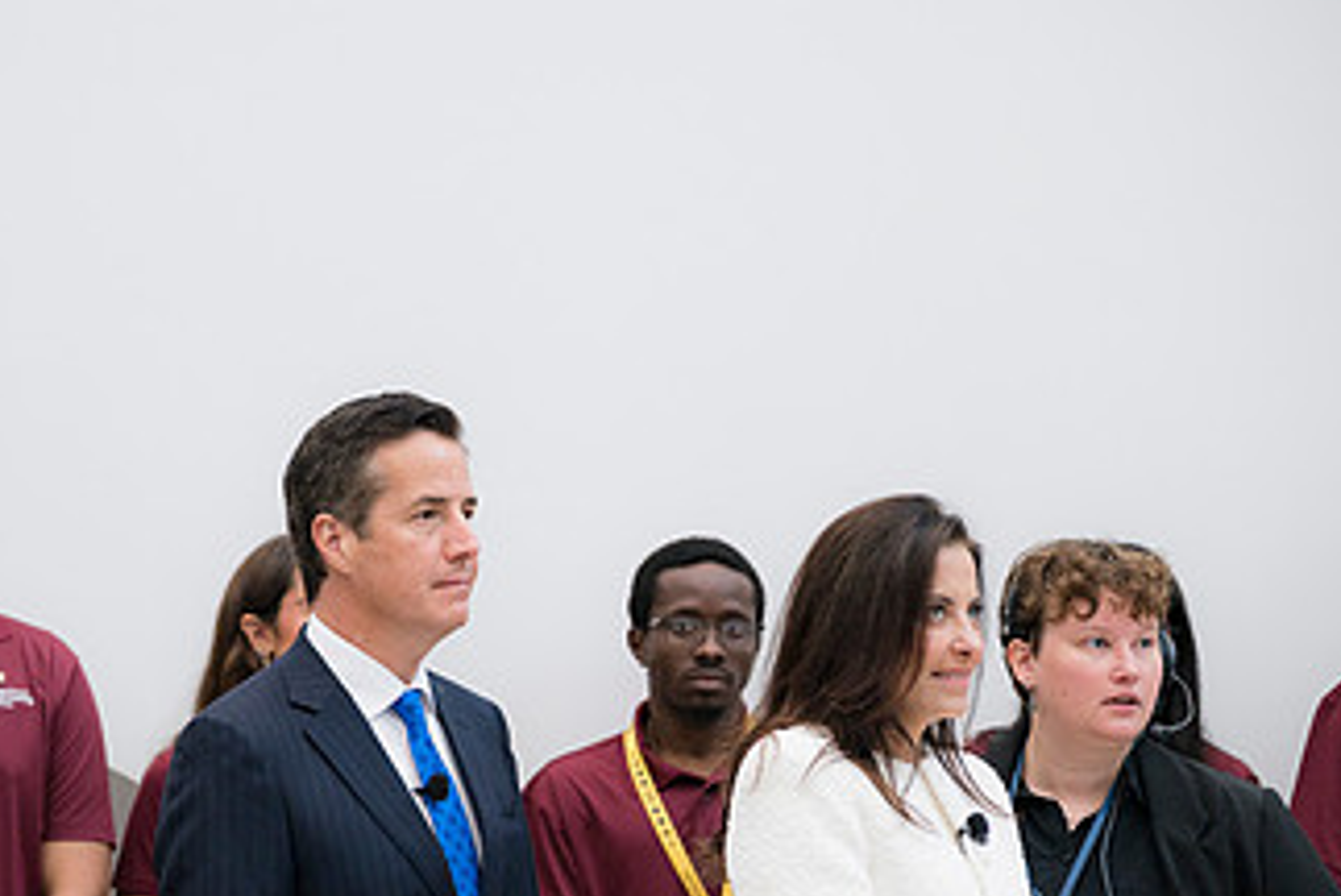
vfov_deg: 8.2
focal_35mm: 167
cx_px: 353
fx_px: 6226
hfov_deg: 12.3
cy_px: 703
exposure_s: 1/200
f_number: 2.8
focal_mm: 93
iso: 500
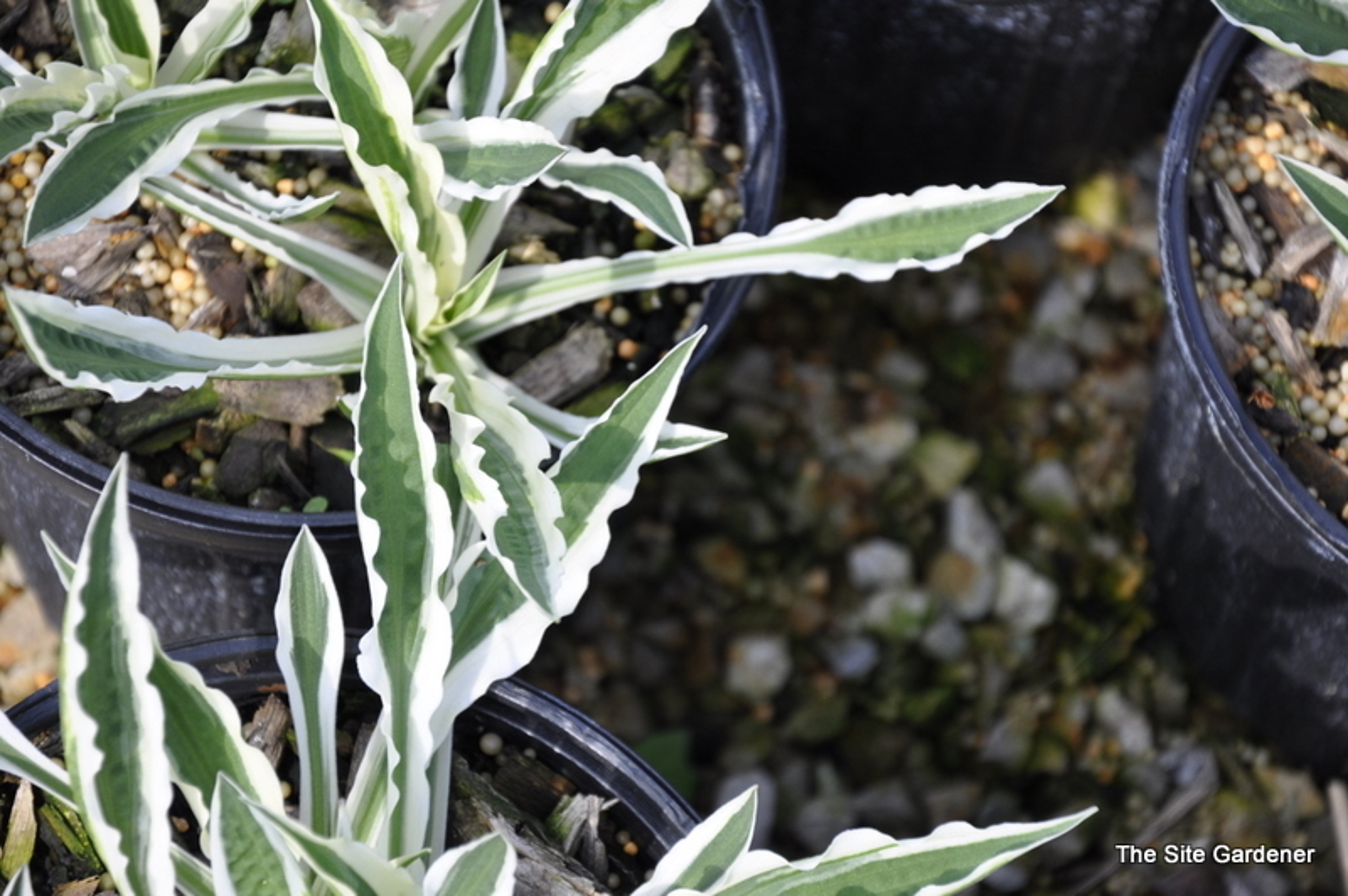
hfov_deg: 13.1
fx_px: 5893
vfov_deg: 8.7
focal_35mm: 158
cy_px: 448
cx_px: 674
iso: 450
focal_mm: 105
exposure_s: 1/250
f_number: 5.6
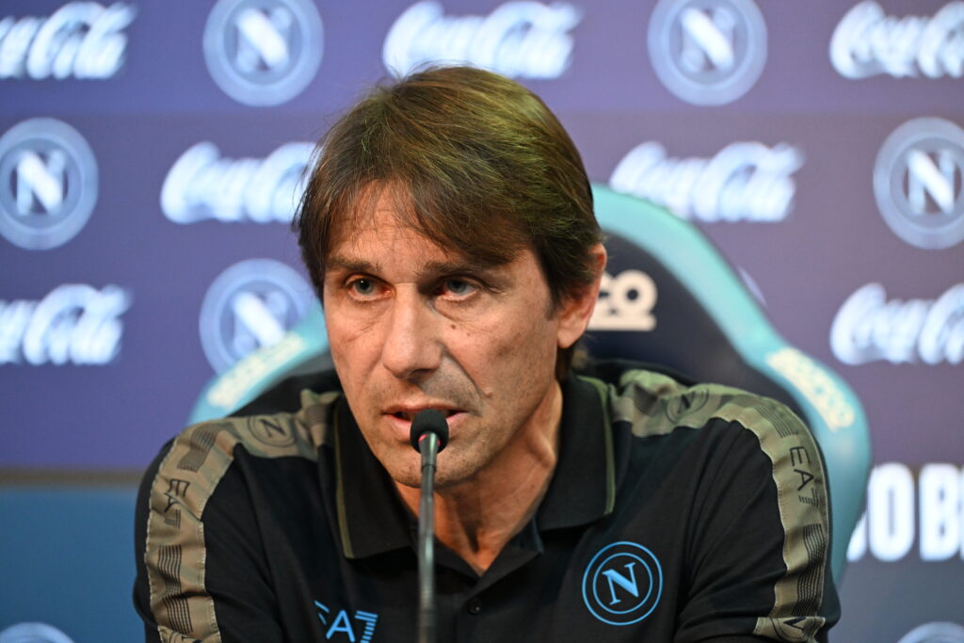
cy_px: 322
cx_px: 482
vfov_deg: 6.9
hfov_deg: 10.3
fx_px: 5356
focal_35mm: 200
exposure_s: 1/250
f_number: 3.5
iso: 3200
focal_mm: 200
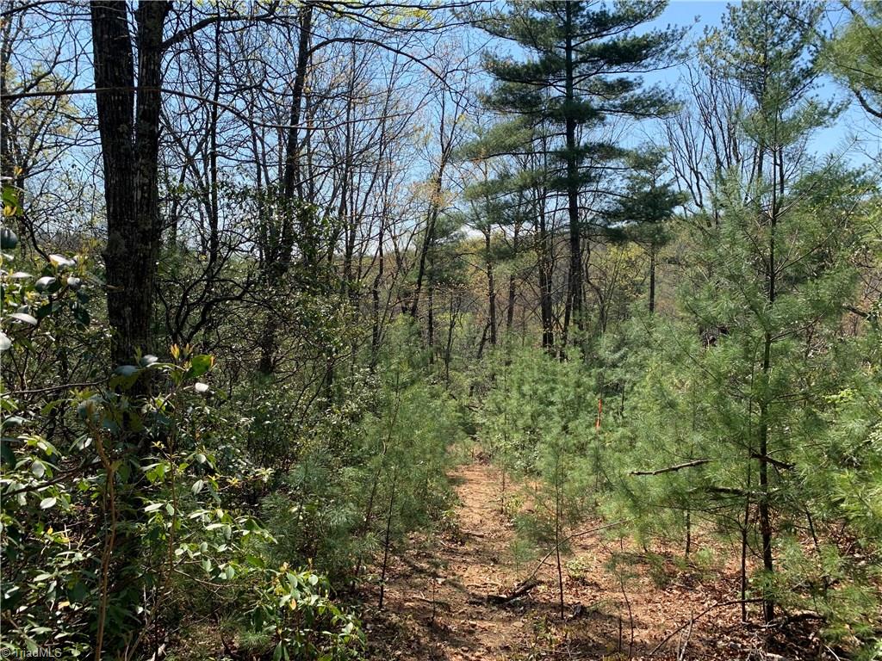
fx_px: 662
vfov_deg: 53.1
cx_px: 441
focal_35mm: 26
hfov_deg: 67.3
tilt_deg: -3.9
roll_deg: -0.7
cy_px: 330
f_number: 1.8
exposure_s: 1/1065
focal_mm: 4.25
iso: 25
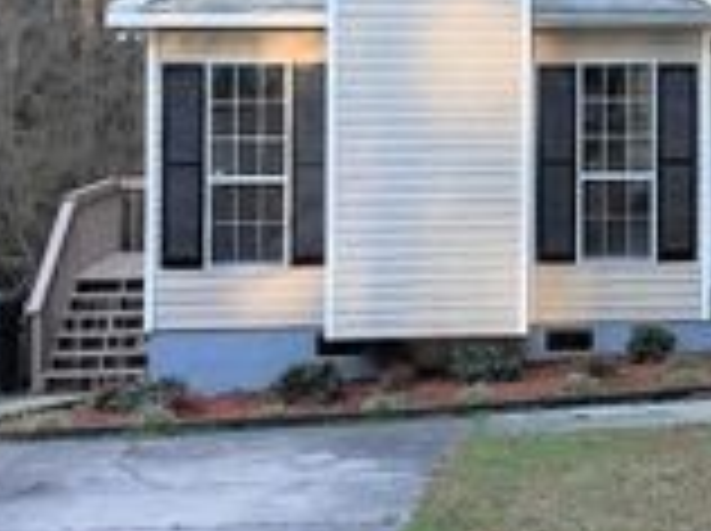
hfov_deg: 20.1
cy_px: 2
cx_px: 837
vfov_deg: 15.7
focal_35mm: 92
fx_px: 1887
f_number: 2.2
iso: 32
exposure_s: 1/120
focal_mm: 4.15
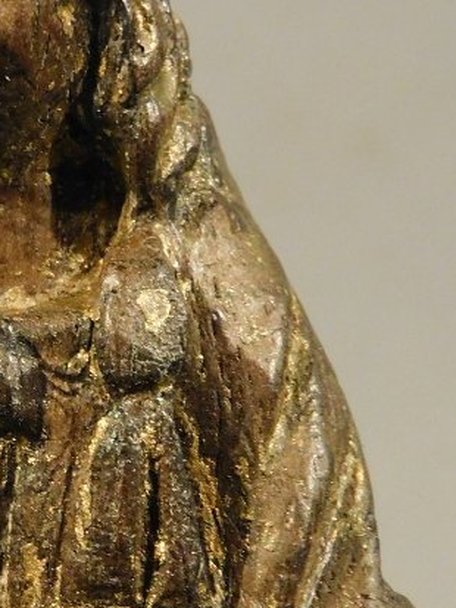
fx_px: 3059
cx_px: 56
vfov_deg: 11.3
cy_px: 517
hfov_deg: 8.5
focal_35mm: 174
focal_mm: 10.7
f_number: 4.2
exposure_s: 1/20
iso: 400
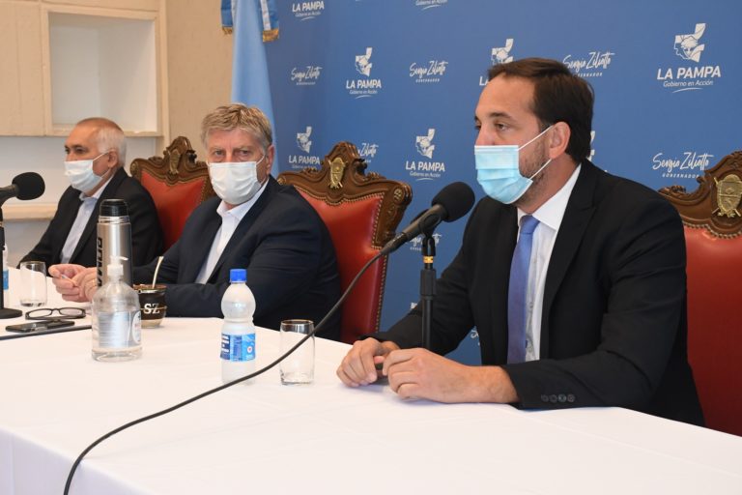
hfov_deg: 29.9
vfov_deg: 20.2
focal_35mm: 68
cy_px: 248
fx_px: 1391
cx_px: 371
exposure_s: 1/250
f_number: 8
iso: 3200
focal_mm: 45
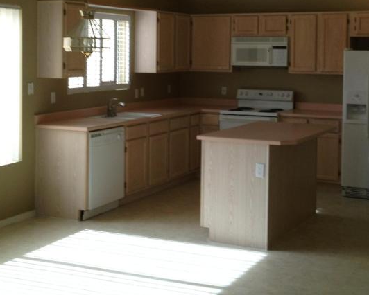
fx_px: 677
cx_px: 206
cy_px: 74
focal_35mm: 62
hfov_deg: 30.4
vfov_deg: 24.3
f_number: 2.4
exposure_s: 1/60
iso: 64
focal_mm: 4.13
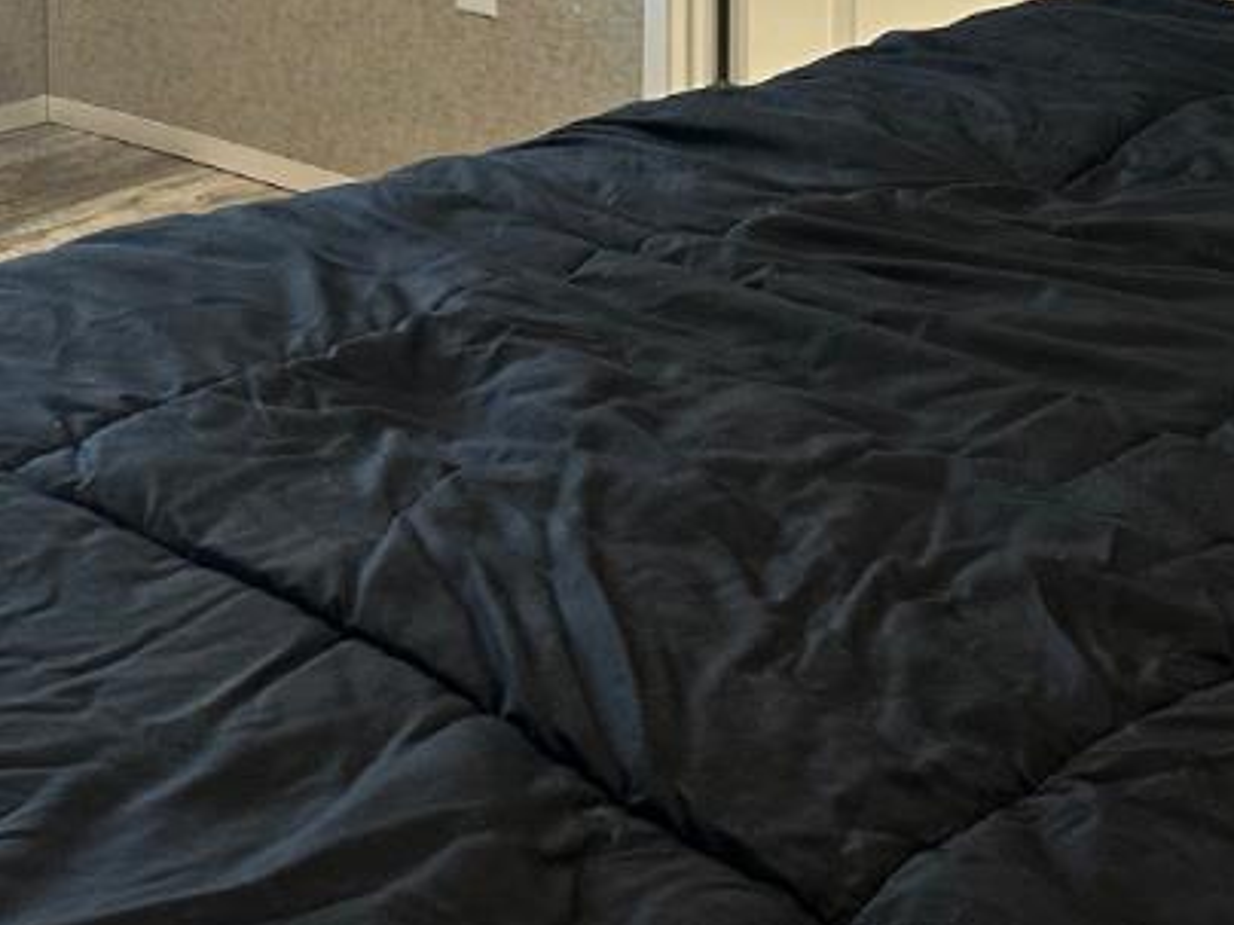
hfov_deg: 21.8
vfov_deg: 15.5
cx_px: 333
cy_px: -414
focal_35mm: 89
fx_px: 3173
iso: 160
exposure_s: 1/60
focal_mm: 6.86
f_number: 1.78
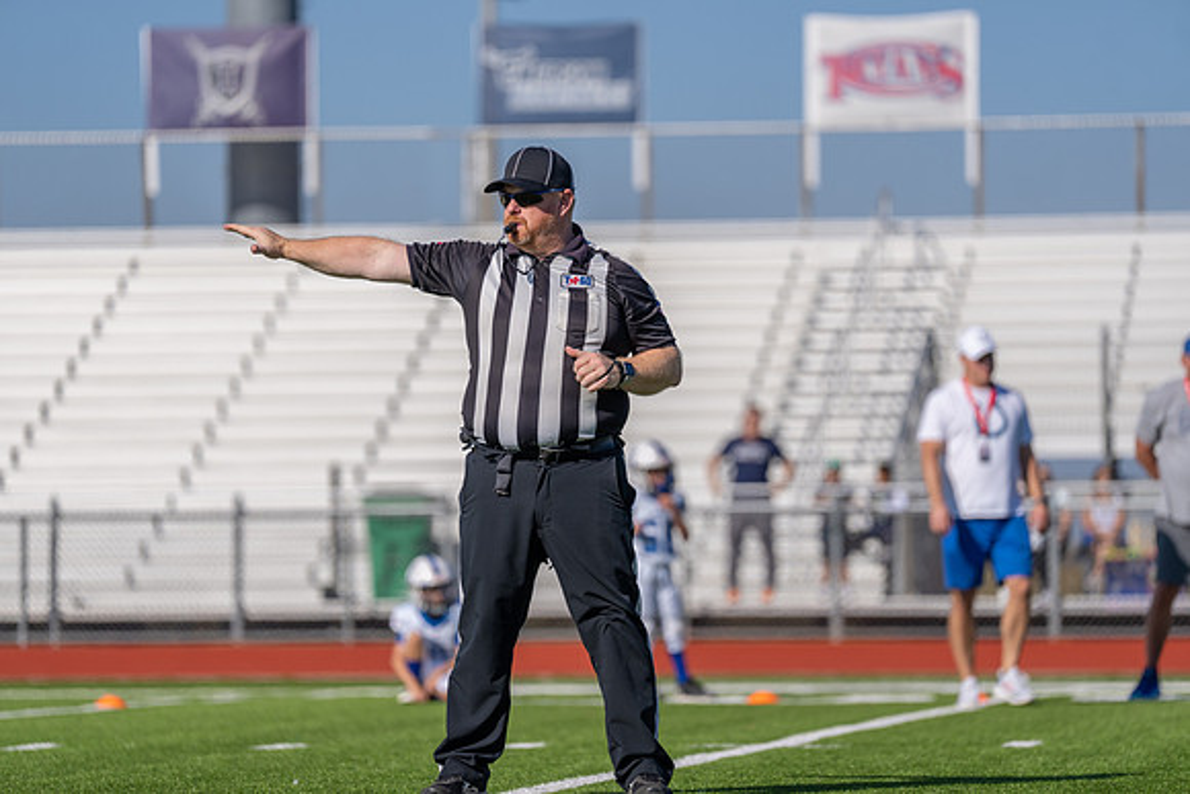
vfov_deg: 6.9
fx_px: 6612
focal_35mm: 200
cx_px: 595
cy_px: 397
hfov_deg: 10.3
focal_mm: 200
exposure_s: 1/4000
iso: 160
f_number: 3.2
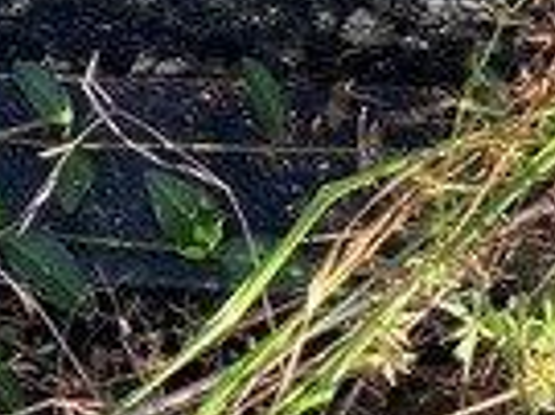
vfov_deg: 9.1
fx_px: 2467
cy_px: -407
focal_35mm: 154
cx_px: -325
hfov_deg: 12.1
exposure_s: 1/206
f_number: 1.8
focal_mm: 4.25
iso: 32
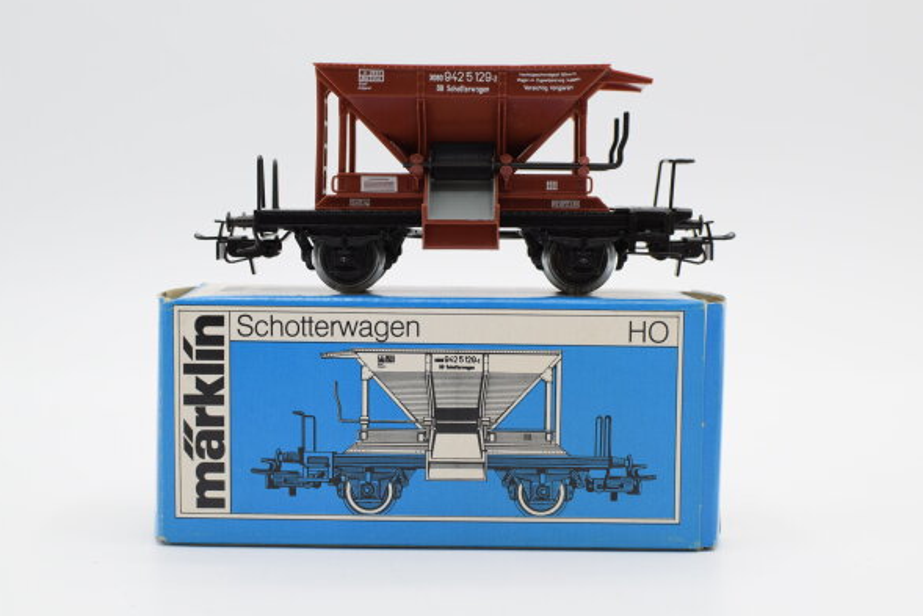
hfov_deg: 37.2
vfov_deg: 25.3
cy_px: 305
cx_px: 459
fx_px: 1372
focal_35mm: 54
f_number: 8
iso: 400
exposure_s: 1/125
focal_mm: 35
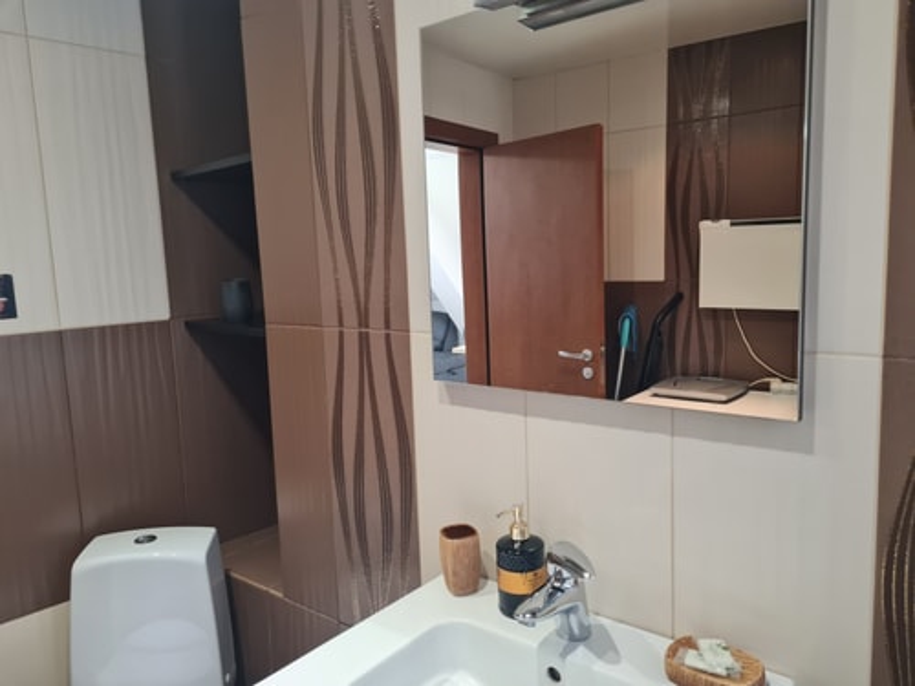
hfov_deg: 67.3
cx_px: 458
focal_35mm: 26
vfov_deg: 53.1
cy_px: 343
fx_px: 687
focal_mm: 5.4
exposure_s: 1/50
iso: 250
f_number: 1.8
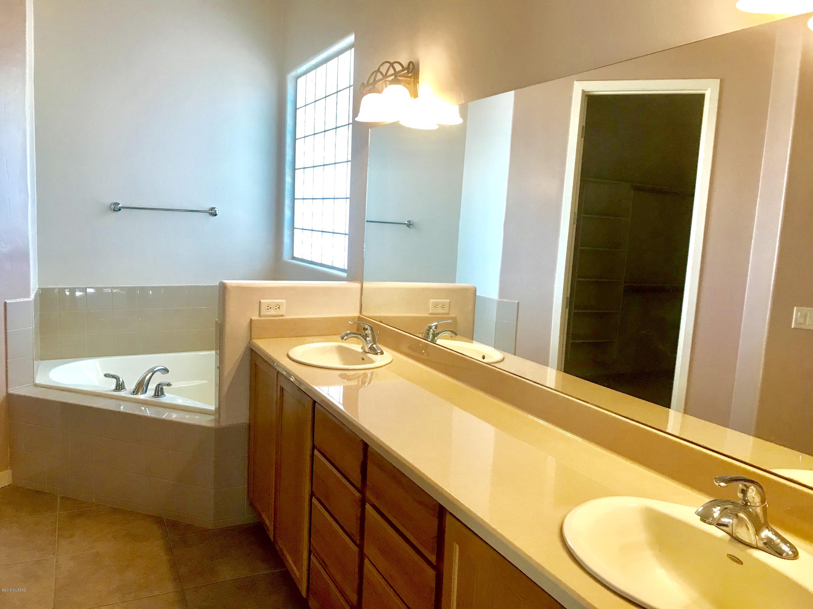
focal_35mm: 28
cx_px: 406
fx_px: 658
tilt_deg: -6.2
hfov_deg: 63.4
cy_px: 304
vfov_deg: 49.7
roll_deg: -3.8
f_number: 1.8
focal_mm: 3.99
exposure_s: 1/30
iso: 32
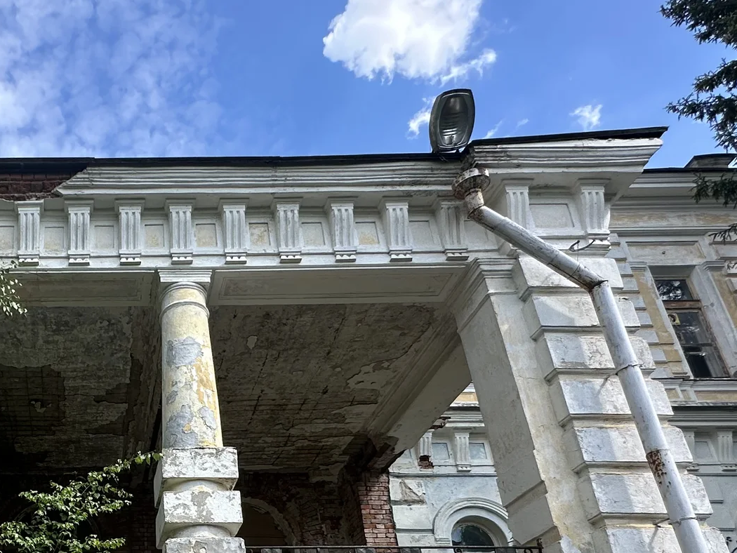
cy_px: 531
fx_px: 681
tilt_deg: +22.8
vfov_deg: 39.8
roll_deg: -1.0
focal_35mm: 32
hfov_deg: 49.8
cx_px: 58
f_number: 2.2
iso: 50
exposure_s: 1/924
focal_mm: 2.22
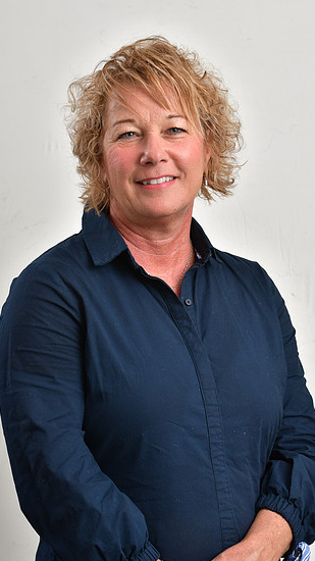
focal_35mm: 136
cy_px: 274
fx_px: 2021
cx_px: 152
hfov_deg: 8.9
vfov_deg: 15.8
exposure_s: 1/250
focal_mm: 82
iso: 200
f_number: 11
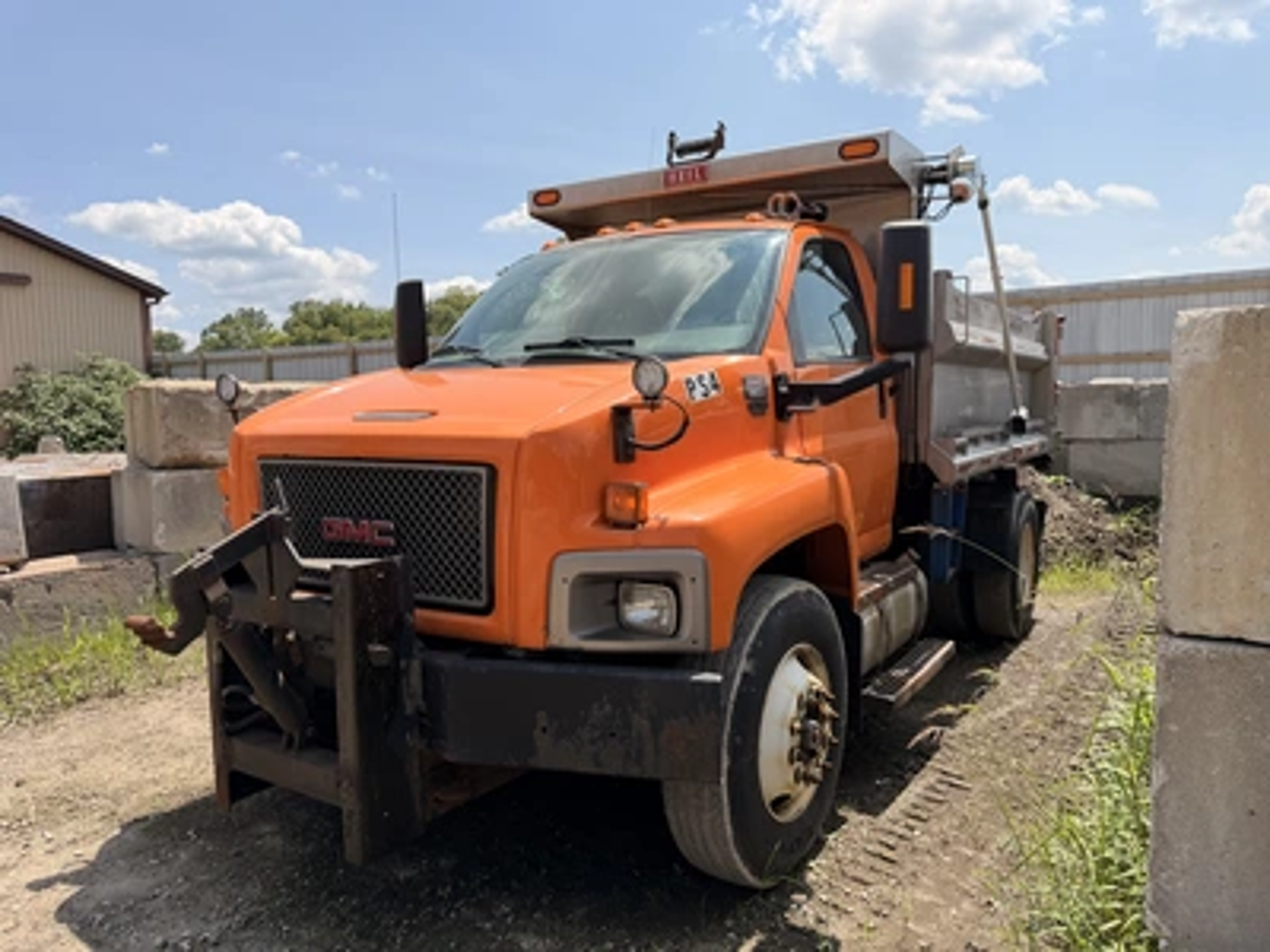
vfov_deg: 56.8
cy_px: 476
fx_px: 881
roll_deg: +0.6
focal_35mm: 24
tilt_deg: -3.5
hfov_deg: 71.6
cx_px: 635
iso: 80
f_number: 1.78
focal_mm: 6.76
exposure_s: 1/3759
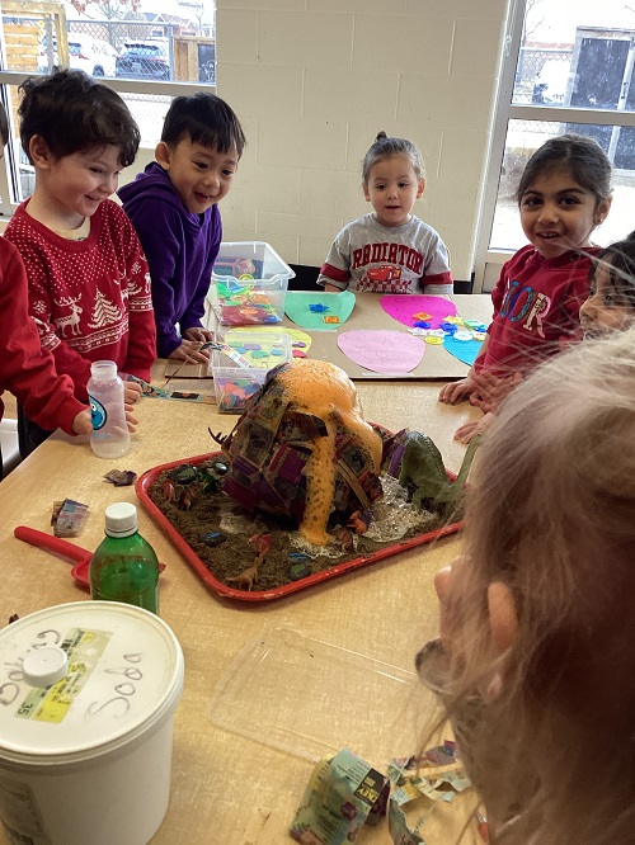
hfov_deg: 45.5
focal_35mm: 31
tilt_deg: -25.7
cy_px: 422
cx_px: 318
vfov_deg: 58.3
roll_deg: -1.6
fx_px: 758
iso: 80
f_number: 2.4
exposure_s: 1/60
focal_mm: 3.3
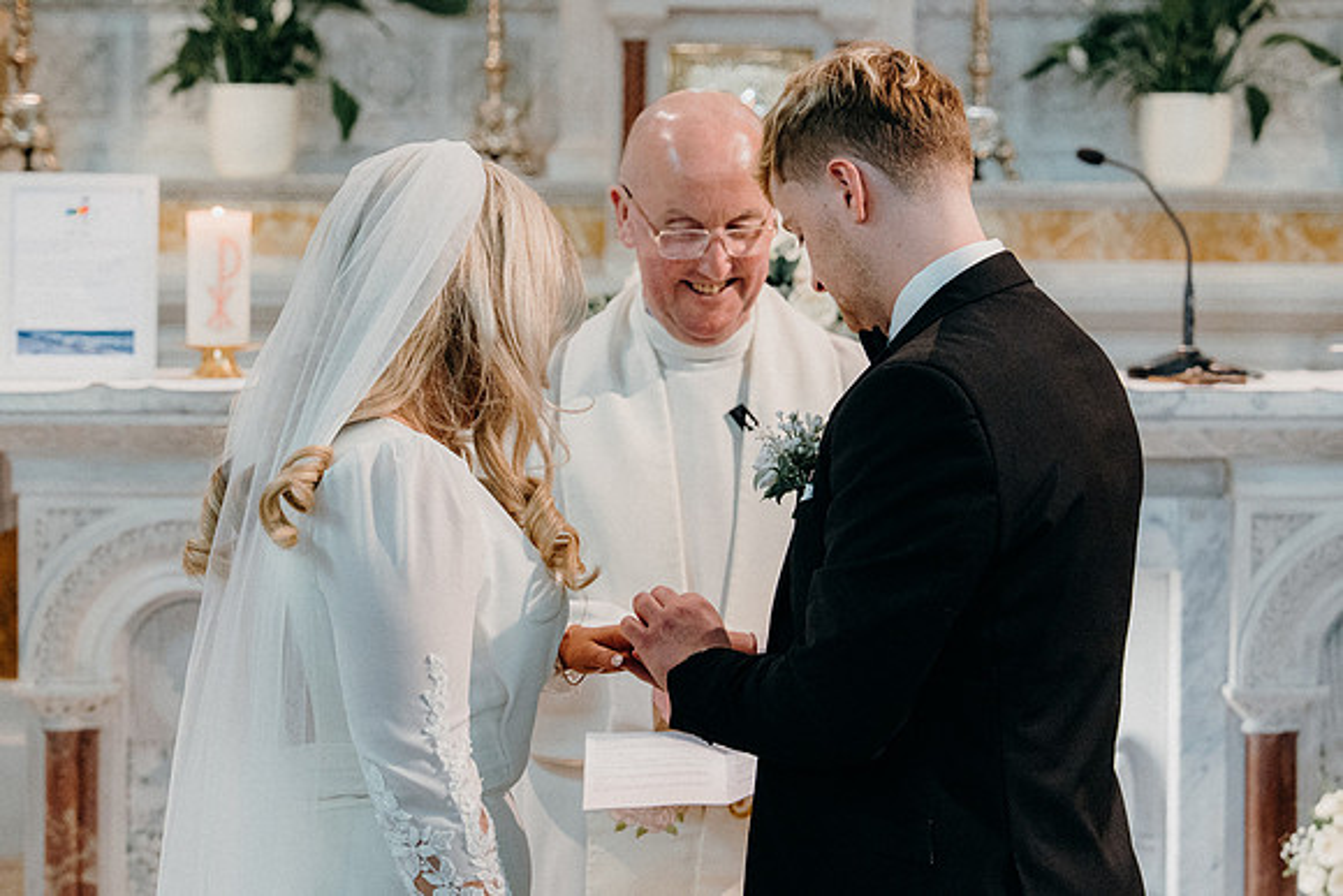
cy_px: 448
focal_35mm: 105
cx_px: 672
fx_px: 3918
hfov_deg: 19.5
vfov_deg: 13.0
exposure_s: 1/160
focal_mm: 70
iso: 4000
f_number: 3.5
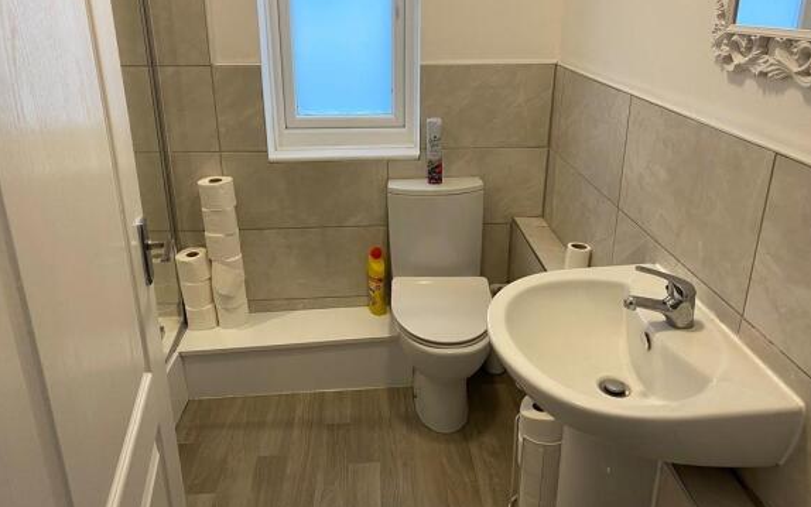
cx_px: 408
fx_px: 619
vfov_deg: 44.5
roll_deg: +0.6
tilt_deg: -20.1
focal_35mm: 28
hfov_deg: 66.5
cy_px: 234
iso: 80
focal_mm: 4.25
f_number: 1.8
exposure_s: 1/50
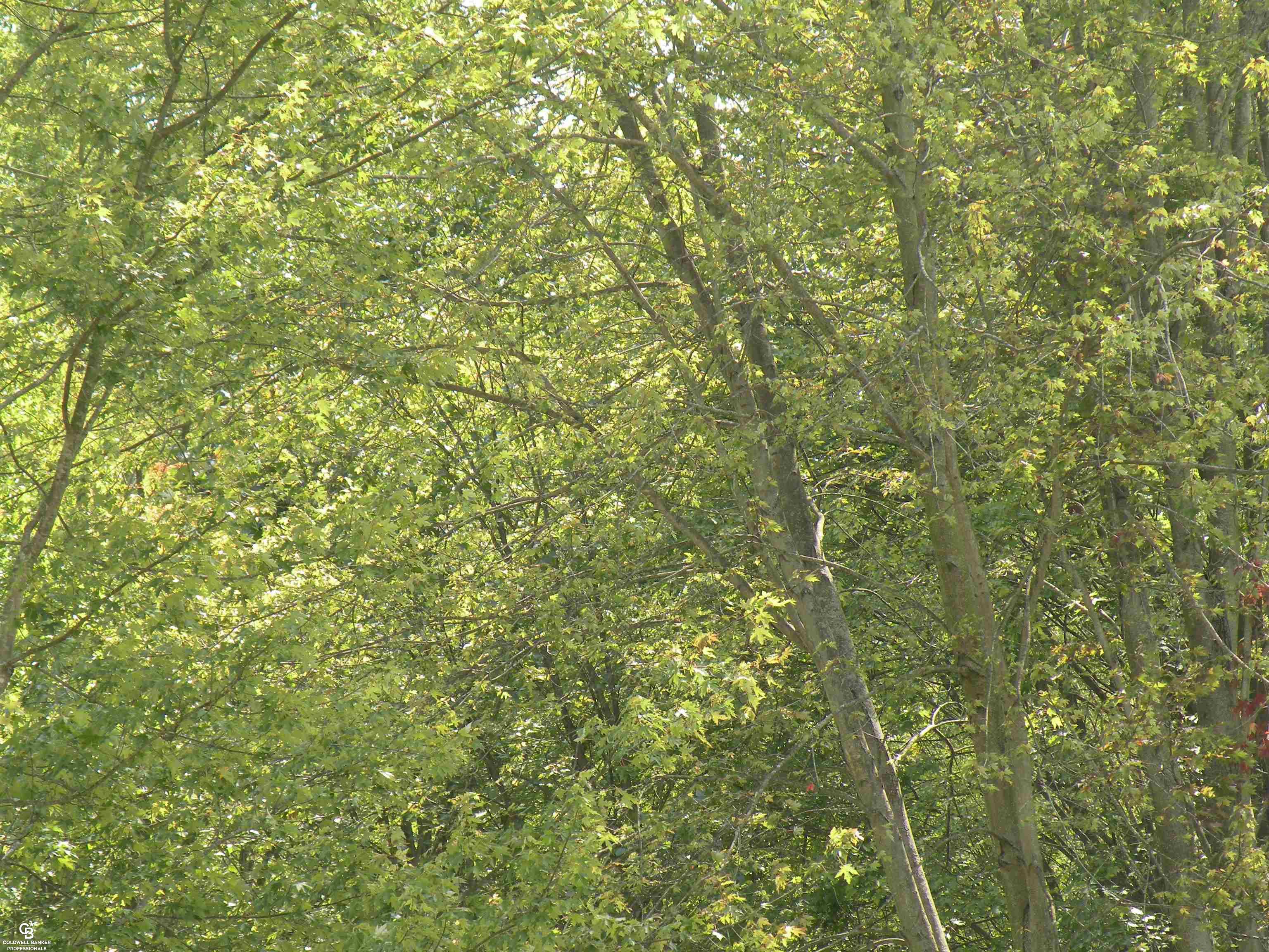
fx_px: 5682
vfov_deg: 9.6
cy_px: 476
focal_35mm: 155
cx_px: 634
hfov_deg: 12.7
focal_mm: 27.4
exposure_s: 1/107
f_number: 4.5
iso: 64
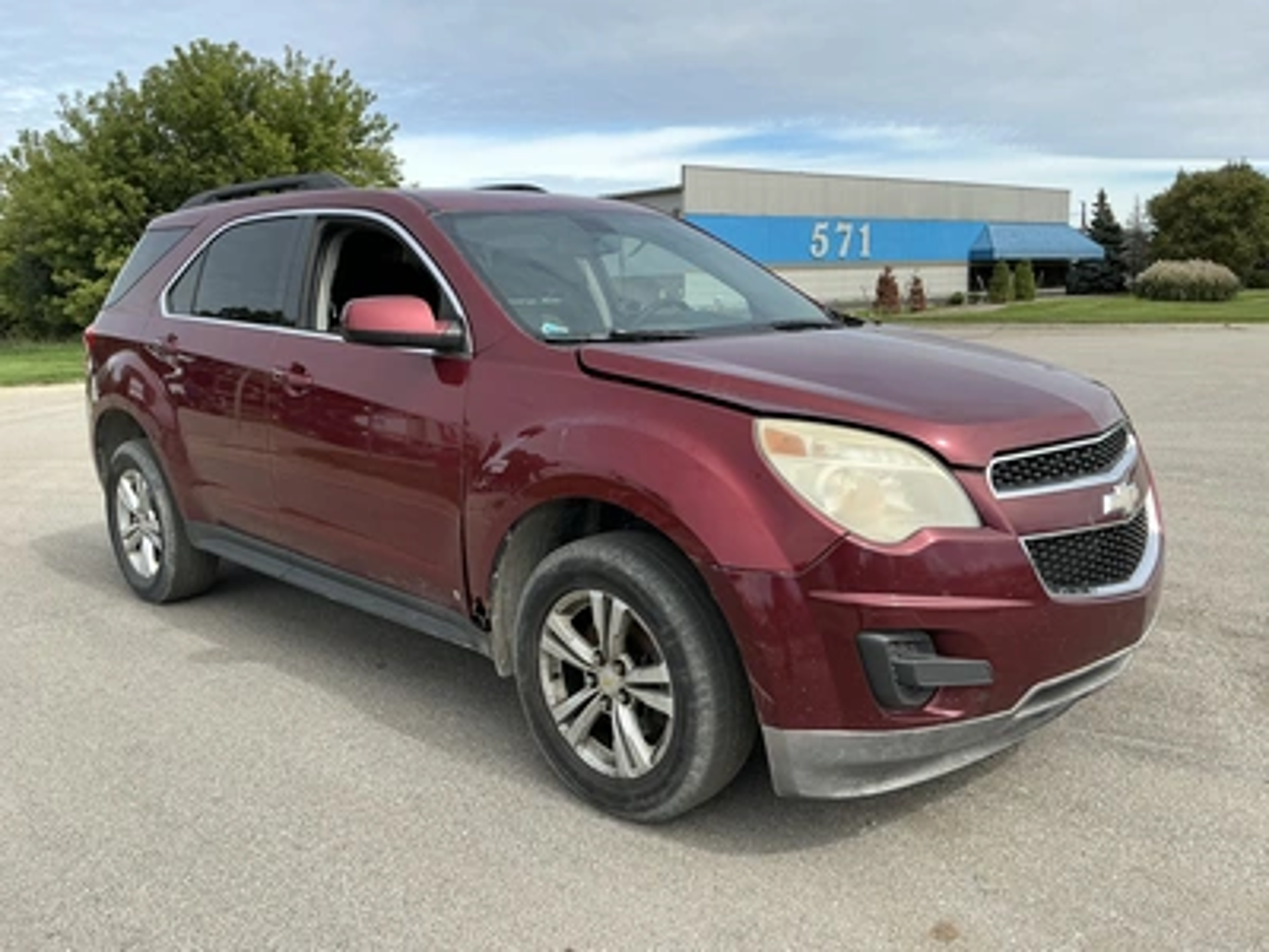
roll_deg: +2.1
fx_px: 1026
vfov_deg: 49.7
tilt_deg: -7.8
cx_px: 634
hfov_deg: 63.4
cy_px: 476
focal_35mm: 28
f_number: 1.8
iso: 25
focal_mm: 3
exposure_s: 1/1168
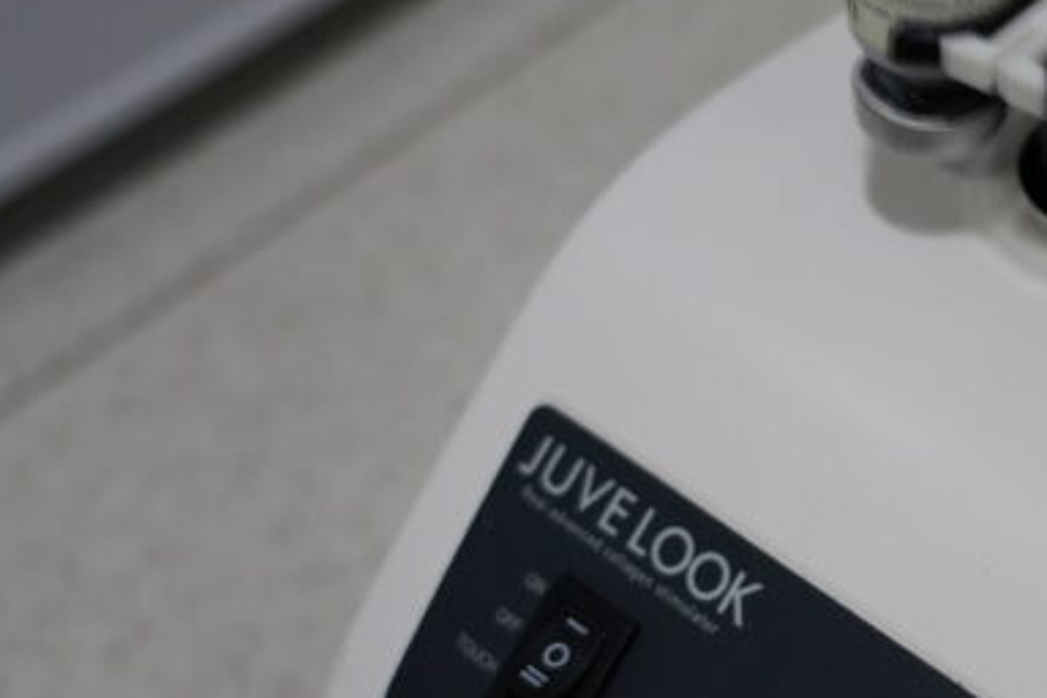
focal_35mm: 80
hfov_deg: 24.5
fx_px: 2326
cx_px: 976
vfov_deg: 17.1
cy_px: 316
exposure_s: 1/60
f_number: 4
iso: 250
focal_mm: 40
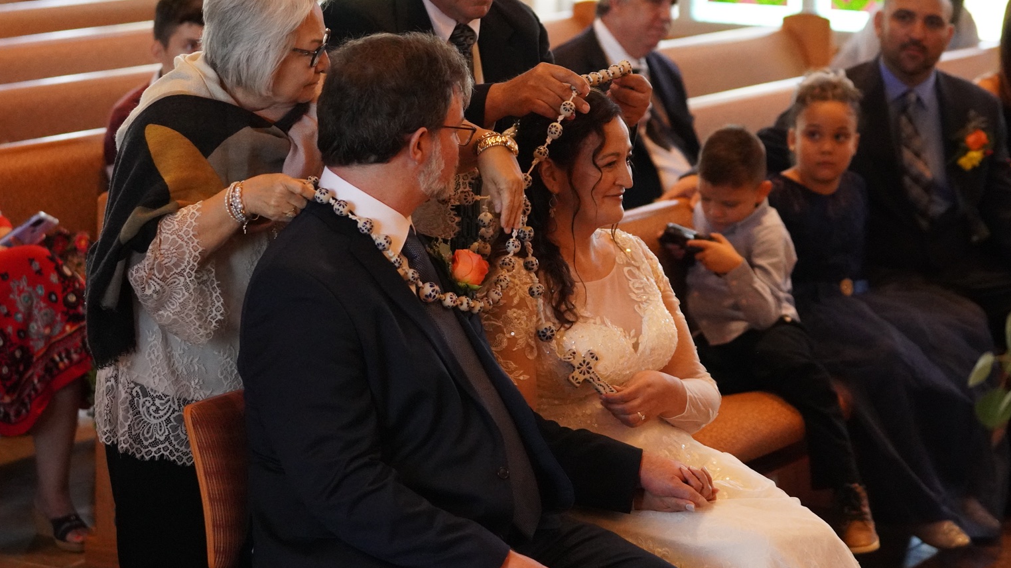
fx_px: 3056
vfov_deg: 10.6
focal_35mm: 114
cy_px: 264
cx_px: 505
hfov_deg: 18.8
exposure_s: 1/400
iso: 6400
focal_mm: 72
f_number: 2.8
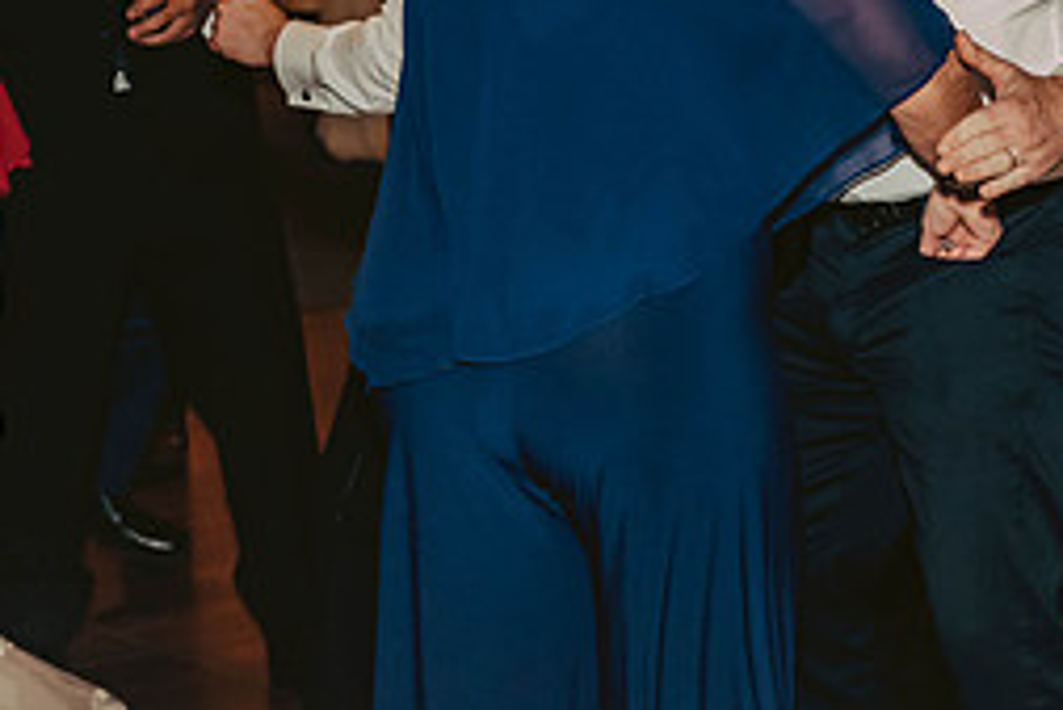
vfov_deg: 9.6
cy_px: 23
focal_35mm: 142
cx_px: 916
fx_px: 4195
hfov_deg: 14.3
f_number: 4
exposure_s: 1/125
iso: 1250
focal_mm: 62
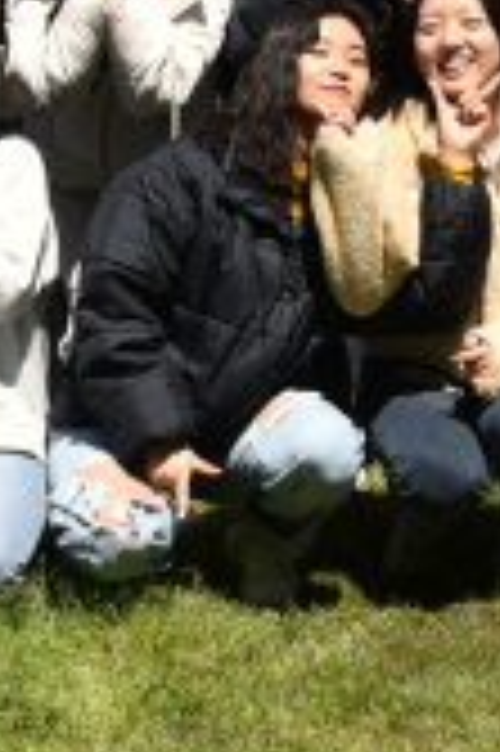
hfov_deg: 8.4
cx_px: 383
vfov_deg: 12.1
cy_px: -360
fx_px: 3403
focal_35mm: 163
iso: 200
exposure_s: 1/320
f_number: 9
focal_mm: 34
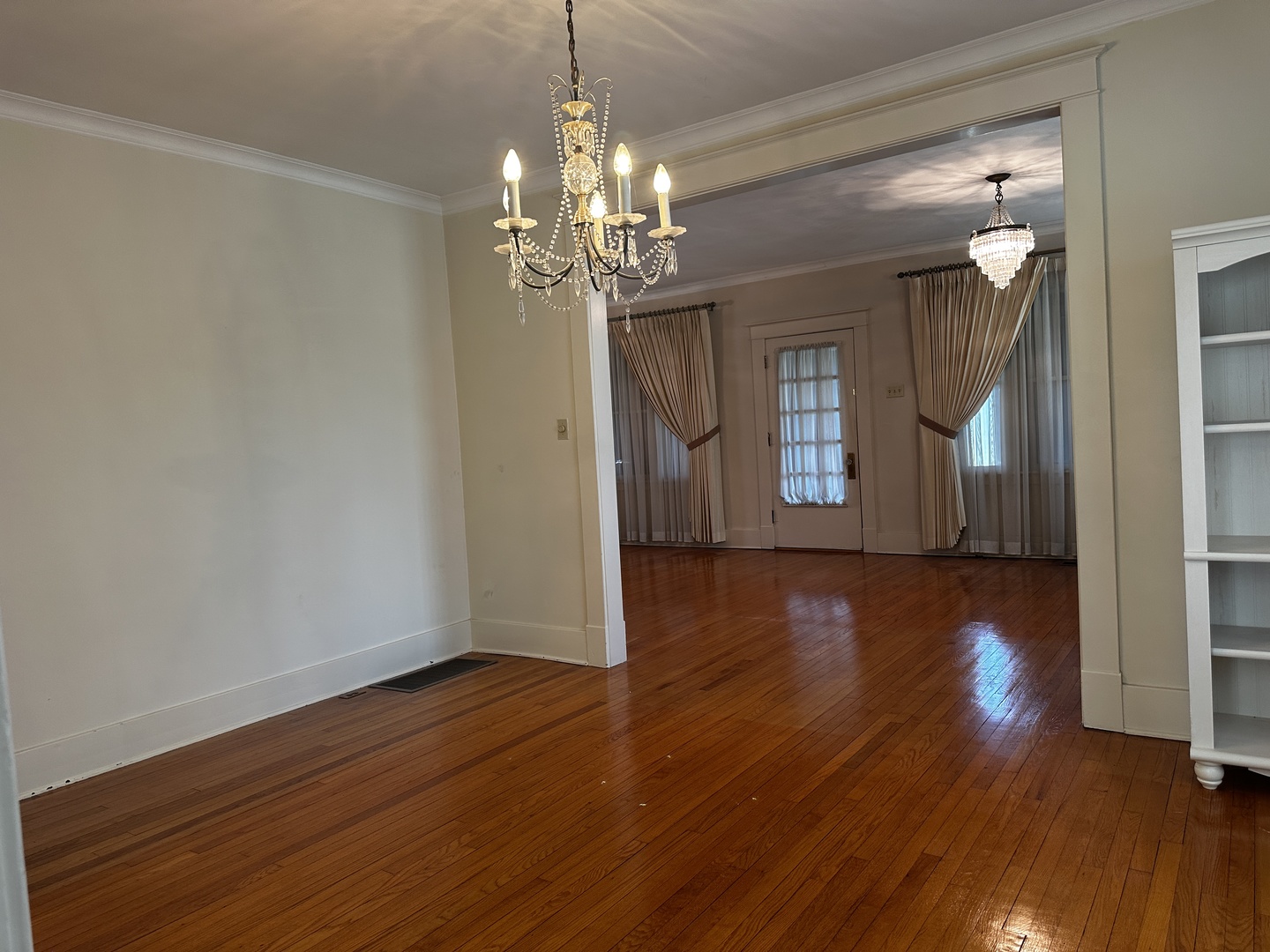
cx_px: 635
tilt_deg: -1.9
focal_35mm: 24
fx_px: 881
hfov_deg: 71.6
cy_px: 476
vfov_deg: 56.8
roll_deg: +3.4
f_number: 1.78
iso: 160
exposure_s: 1/60
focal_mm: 6.86
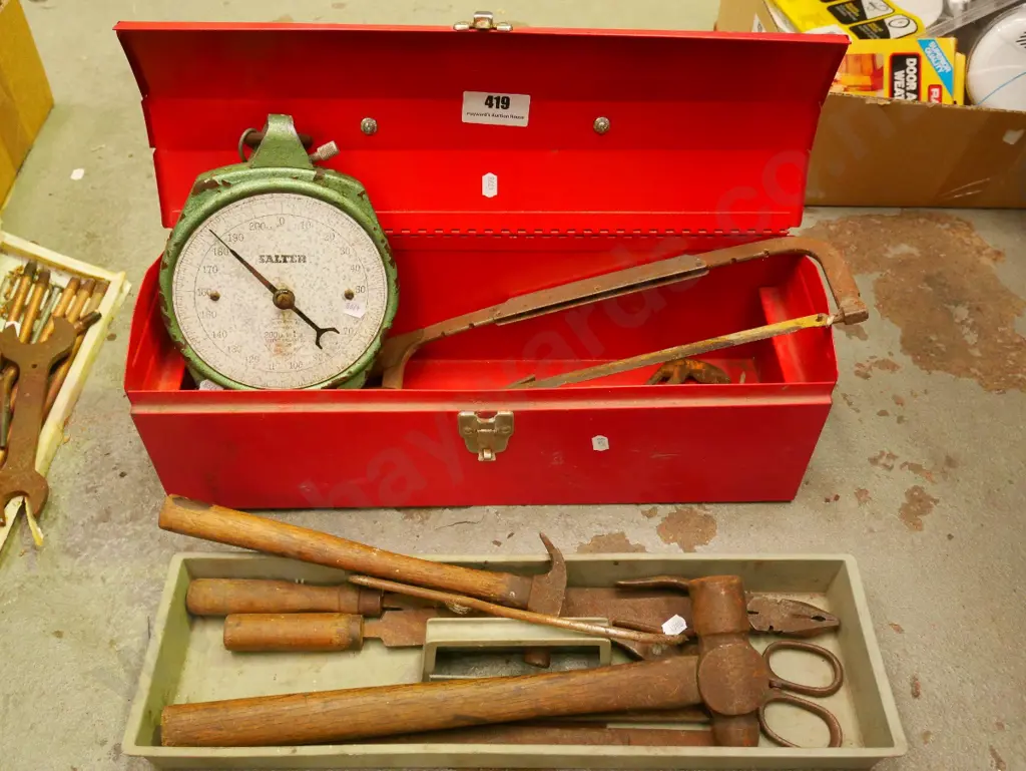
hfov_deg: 56.8
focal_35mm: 32
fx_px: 949
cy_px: 386
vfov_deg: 44.2
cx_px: 513
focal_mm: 16
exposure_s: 1/125
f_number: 3.9
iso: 3200
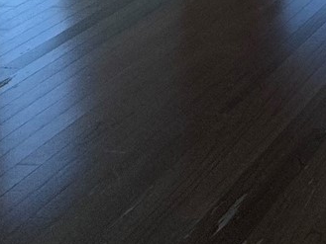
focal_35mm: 68
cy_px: -336
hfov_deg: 17.0
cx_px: 709
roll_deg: +0.7
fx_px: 641
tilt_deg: -2.3
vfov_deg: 14.5
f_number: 2.2
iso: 40
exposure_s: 1/1048
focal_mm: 2.22
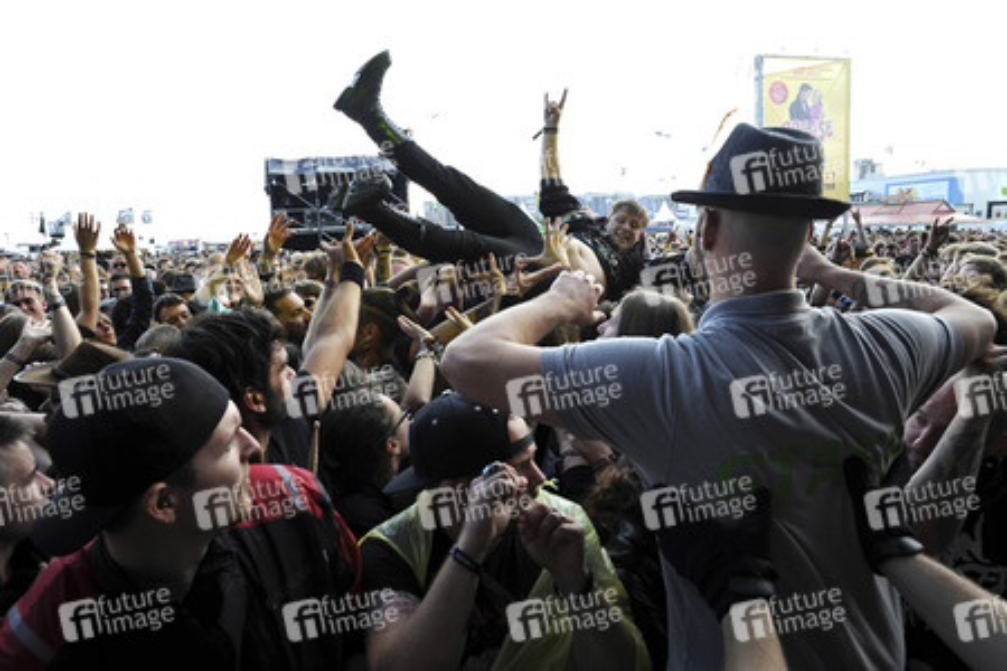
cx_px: 504
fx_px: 671
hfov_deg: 73.7
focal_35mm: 24
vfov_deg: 53.1
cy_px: 336
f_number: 8
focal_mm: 24
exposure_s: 1/200
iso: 200
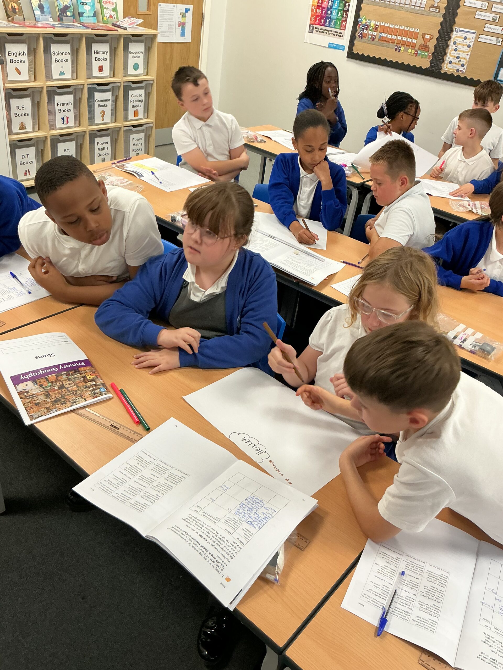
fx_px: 562
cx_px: 252
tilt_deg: -33.7
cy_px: 335
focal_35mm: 29
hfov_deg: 48.2
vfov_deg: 61.7
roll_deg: -7.5
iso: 80
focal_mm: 3
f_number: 1.8
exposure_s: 1/50
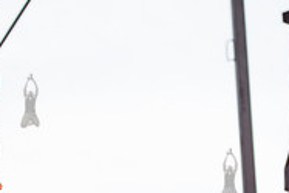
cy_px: 249
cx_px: 29
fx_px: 1245
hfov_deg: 13.1
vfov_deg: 8.7
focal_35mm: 155
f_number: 3.5
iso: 1250
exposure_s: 1/400
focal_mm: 50
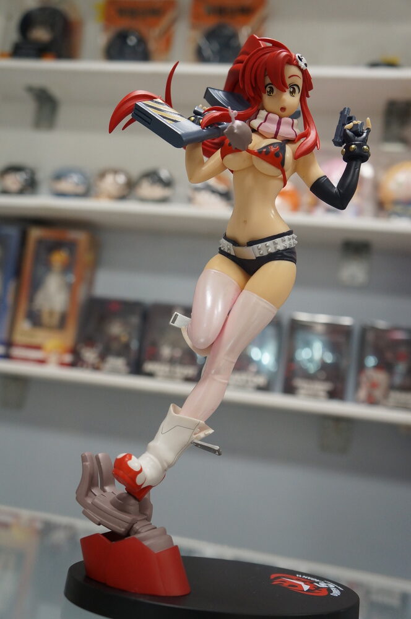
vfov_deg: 51.3
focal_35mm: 38
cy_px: 310
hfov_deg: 35.4
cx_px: 206
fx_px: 644
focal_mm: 25
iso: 800
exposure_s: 1/60
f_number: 4
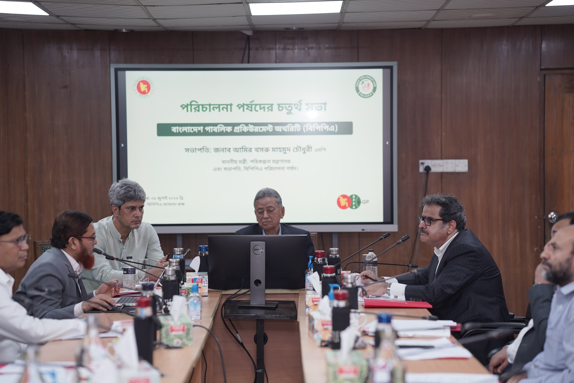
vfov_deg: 16.1
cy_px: 192
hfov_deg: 23.9
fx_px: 1355
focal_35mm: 85
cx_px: 287
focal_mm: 85
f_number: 2.2
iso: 320
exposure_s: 1/250
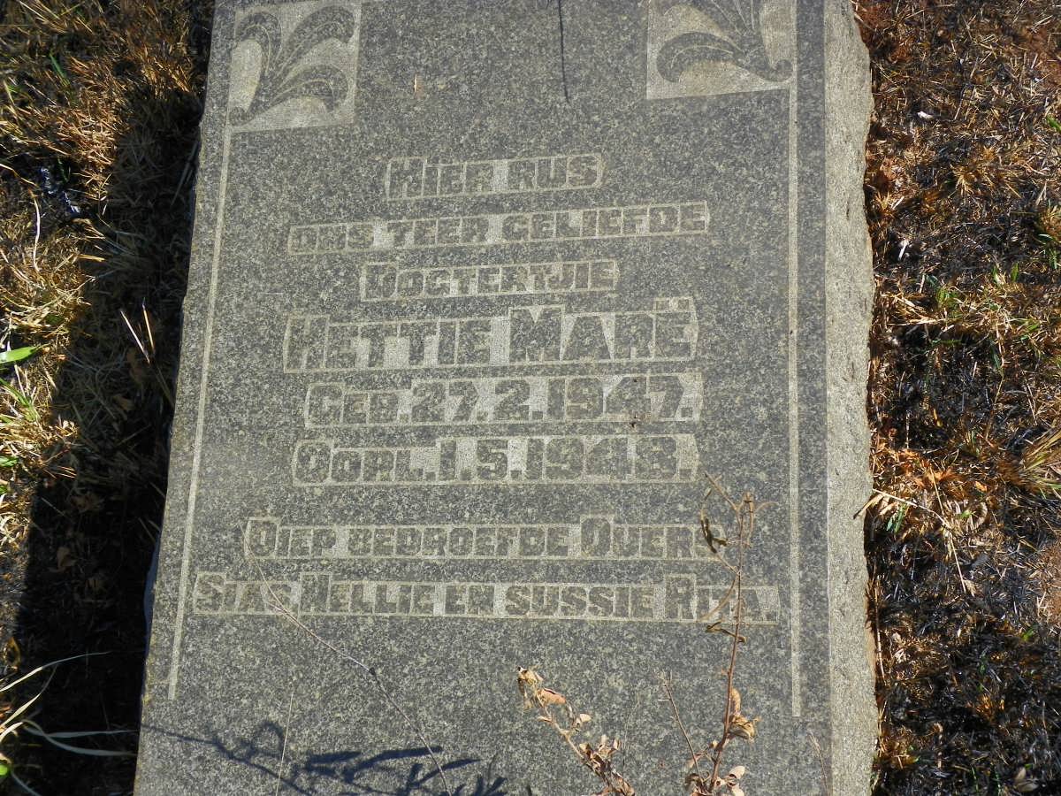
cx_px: 530
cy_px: 398
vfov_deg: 30.3
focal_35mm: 48
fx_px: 1471
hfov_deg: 39.7
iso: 64
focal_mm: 8.5
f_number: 4.5
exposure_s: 1/200
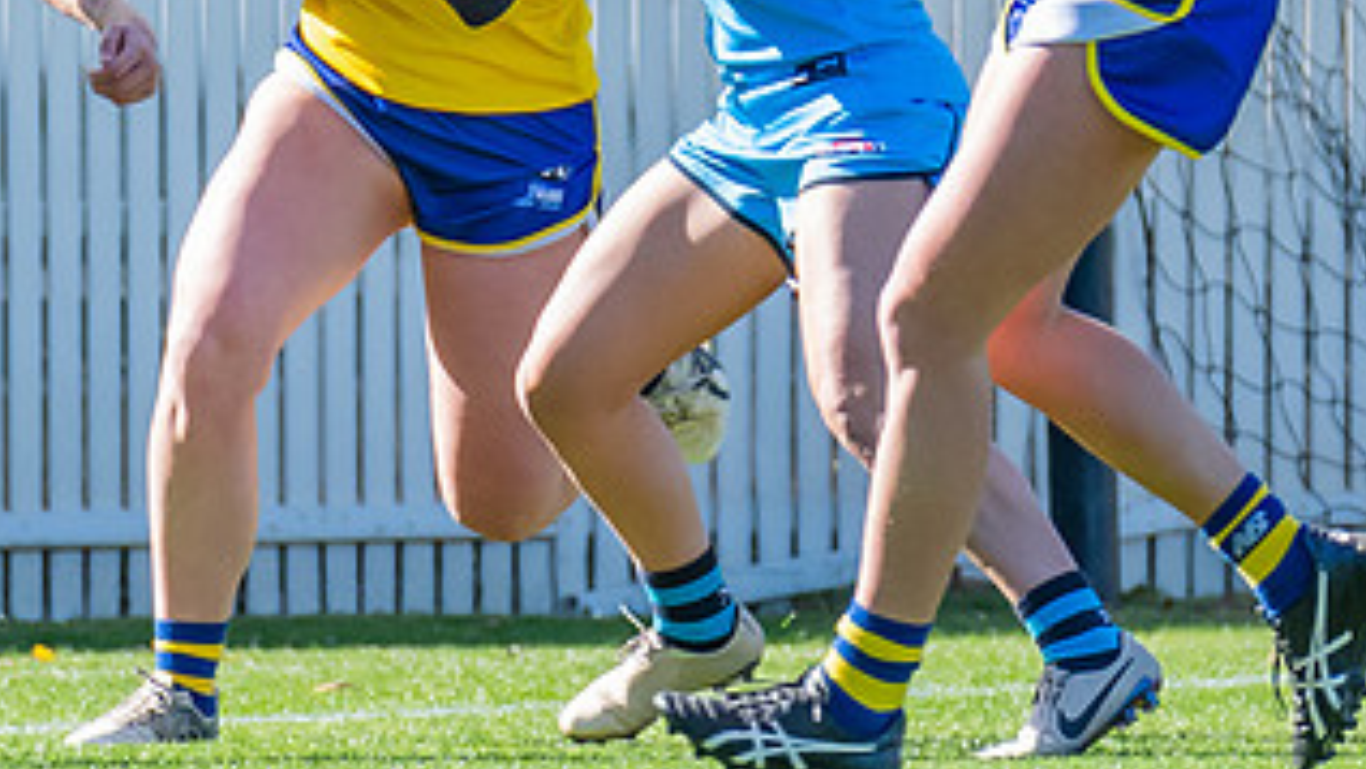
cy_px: -46
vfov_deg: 0.8
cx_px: -395
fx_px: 56043
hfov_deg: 1.4
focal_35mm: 1547
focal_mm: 310
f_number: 7.1
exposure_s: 1/1250
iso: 800
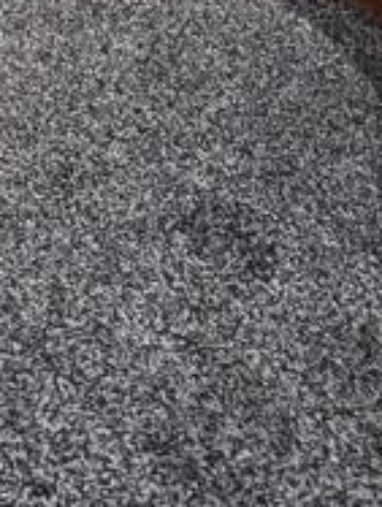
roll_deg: +1.6
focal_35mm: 71
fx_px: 1041
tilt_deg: -8.8
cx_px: -163
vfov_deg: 16.8
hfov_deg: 18.7
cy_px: -599
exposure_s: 1/50
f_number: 1.8
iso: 250
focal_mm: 1.57
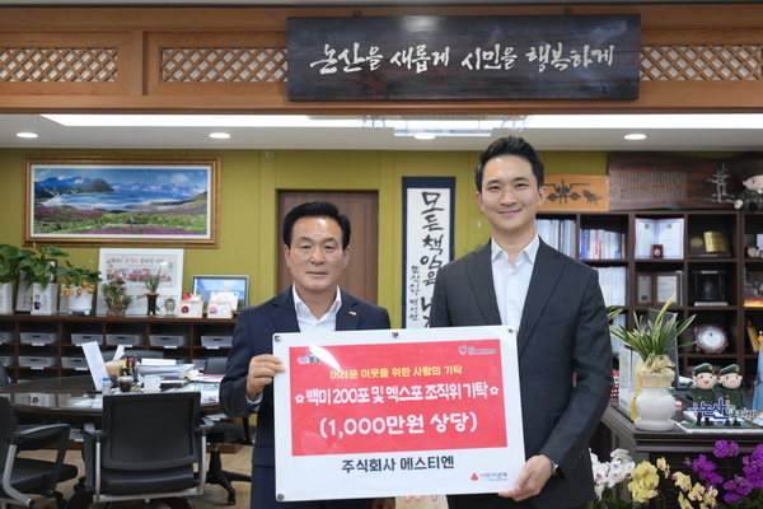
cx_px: 382
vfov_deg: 32.6
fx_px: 869
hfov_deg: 47.4
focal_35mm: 41
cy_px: 254
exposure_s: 1/200
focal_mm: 41
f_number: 4
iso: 1600
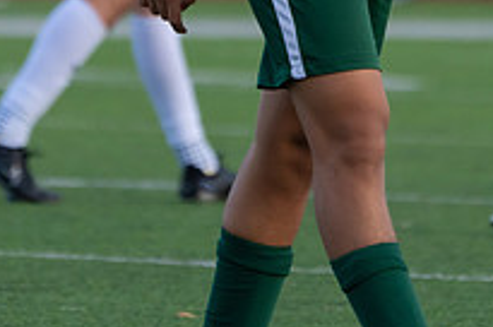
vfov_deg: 0.9
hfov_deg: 1.4
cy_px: -223
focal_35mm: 1484
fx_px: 20291
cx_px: 294
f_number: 5.6
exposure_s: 1/1250
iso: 640
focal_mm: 400
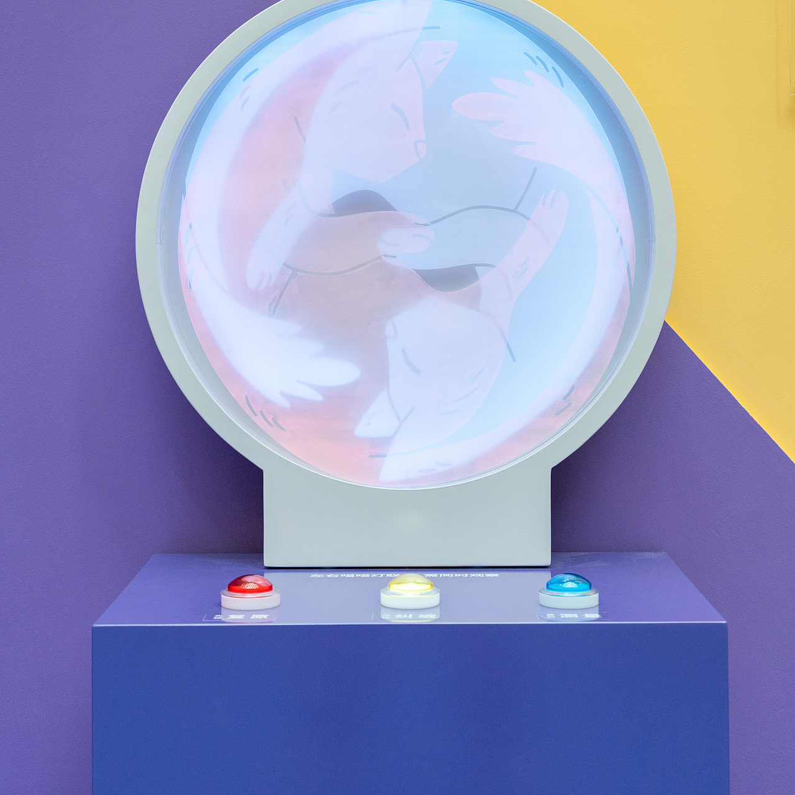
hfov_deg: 26.9
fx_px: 1663
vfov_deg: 26.7
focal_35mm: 64
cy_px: 249
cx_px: 398
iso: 1000
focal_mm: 50
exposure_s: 1/100
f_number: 4
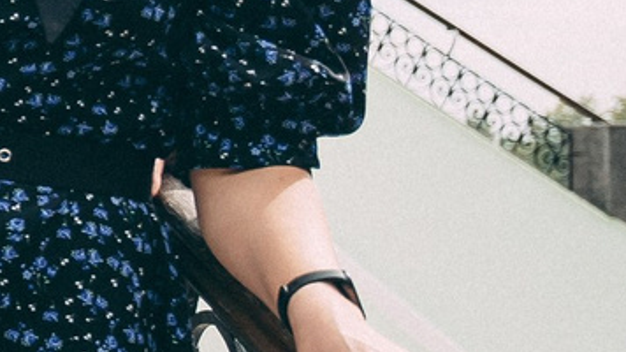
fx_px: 3004
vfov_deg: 6.7
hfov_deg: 9.2
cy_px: 189
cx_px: -1308
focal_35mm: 181
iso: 160
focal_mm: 24
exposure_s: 1/1600
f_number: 2.8
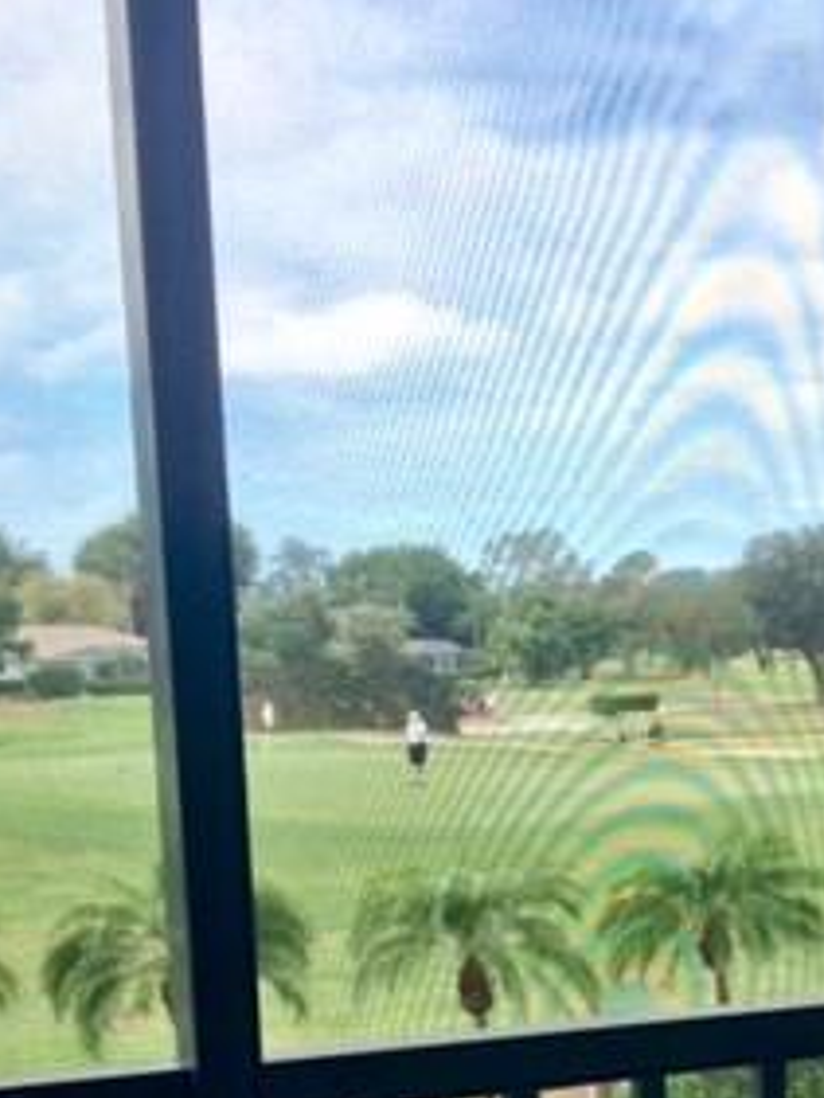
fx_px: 2093
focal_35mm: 66
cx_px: 898
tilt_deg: -12.6
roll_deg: +0.8
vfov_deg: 27.9
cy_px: 1055
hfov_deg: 21.2
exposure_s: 1/933
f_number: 2.2
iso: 32
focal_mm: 4.15
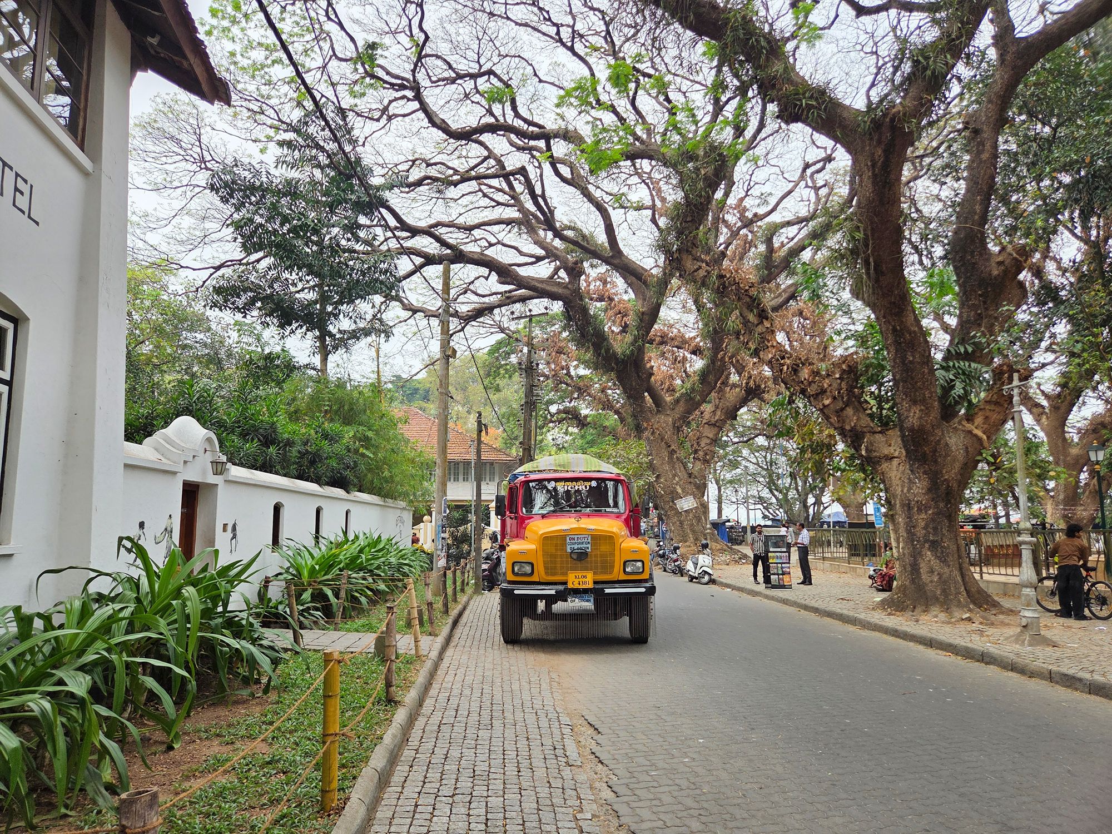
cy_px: 417
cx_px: 556
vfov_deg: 58.9
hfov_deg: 73.9
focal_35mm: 23
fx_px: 739
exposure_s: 1/1983
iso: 80
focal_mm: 5.4
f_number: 1.8
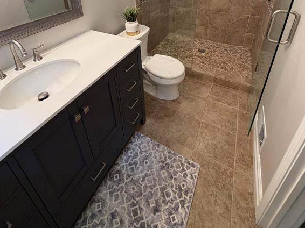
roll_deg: +3.2
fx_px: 167
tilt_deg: -26.2
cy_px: 32
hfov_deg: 84.7
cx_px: 151
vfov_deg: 60.5
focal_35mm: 19
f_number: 2.2
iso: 200
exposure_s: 1/60
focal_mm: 2.22
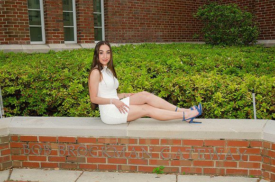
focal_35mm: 40
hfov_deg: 48.0
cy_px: 91
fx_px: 309
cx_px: 138
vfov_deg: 32.9
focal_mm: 27
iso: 100
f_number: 6.3
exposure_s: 1/250
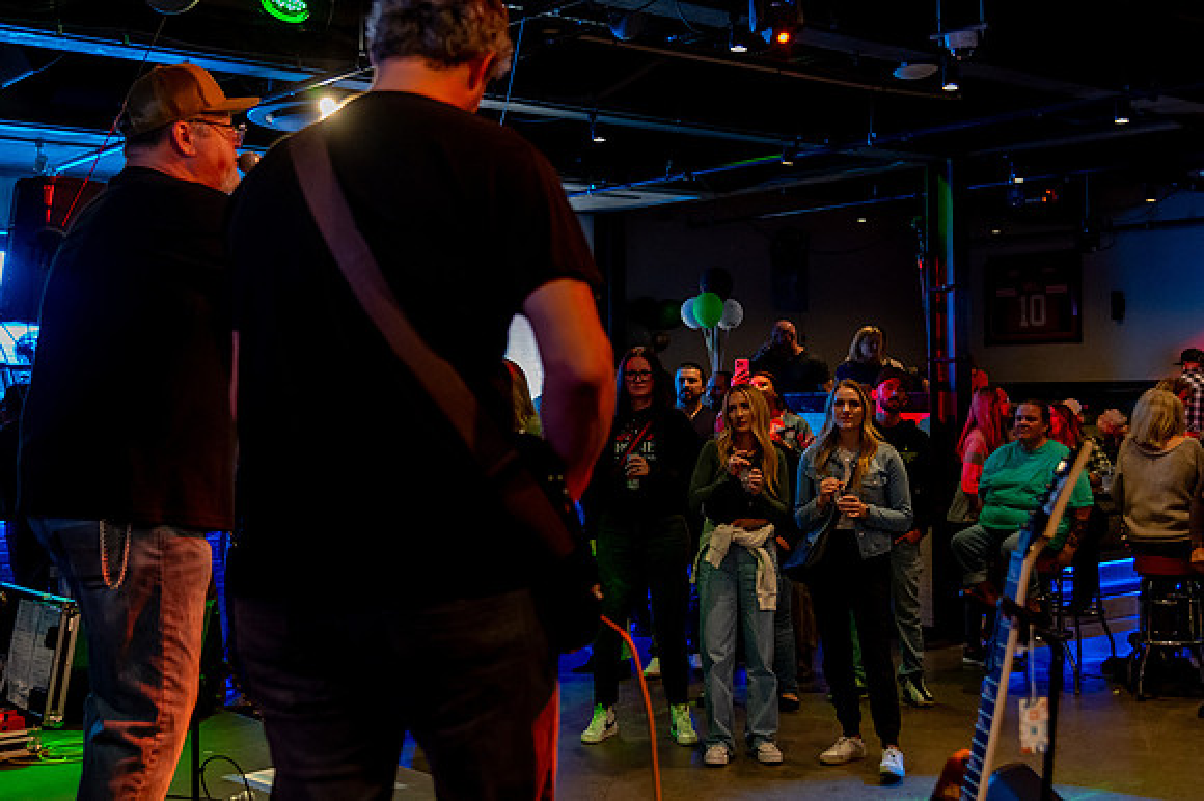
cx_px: 561
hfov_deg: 43.9
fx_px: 1493
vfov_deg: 30.0
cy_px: 373
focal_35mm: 45
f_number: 4
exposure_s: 1/40
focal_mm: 40
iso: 6400
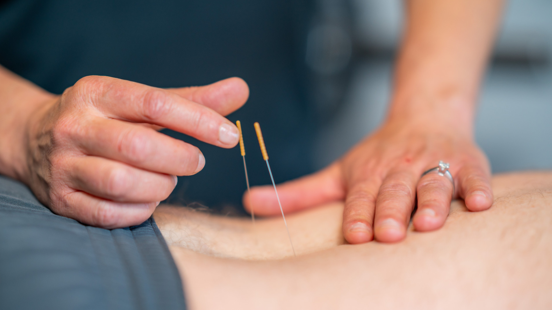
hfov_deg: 23.7
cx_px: 276
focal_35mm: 90
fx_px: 1317
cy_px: 172
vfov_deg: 13.4
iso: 250
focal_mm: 85
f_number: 1.6
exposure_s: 1/250
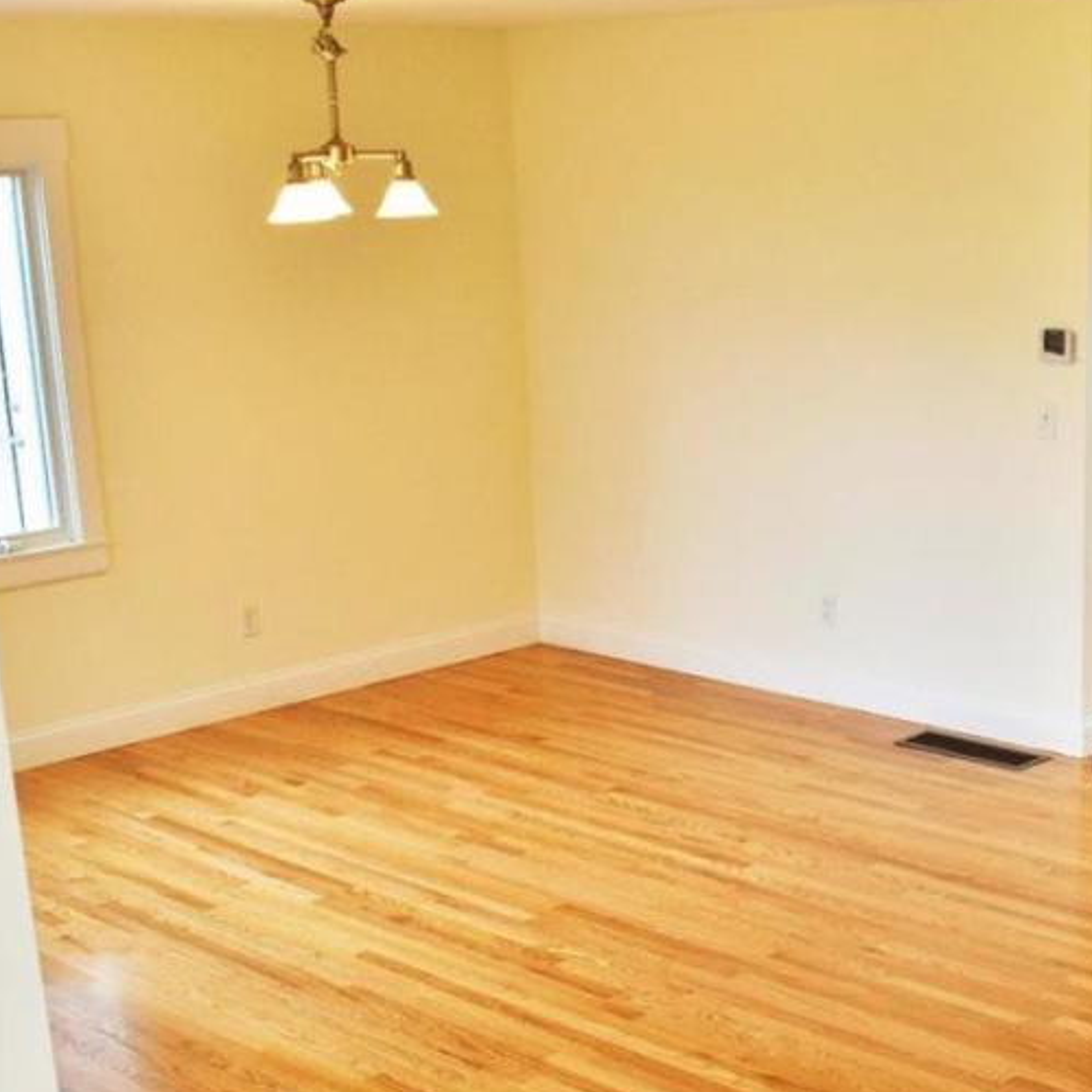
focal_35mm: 53
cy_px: 806
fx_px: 1892
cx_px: 929
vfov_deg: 31.7
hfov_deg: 31.1
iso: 400
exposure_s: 1/160
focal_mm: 18
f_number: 6.3
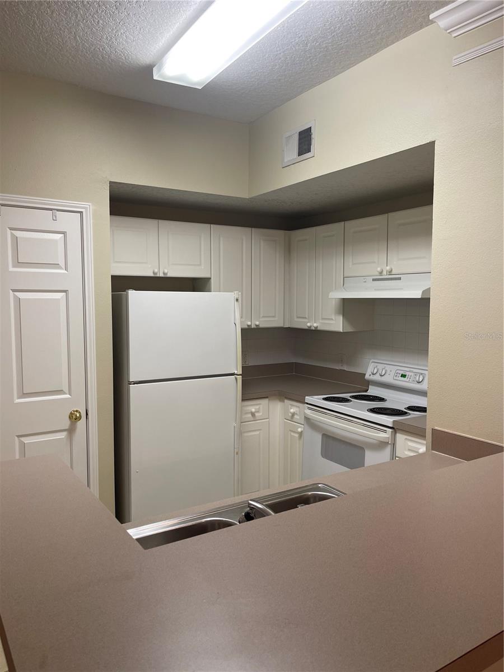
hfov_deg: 54.9
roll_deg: -0.1
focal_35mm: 25
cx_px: 252
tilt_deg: -4.1
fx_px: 485
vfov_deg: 69.4
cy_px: 336
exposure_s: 1/60
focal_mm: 5.1
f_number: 1.6
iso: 64
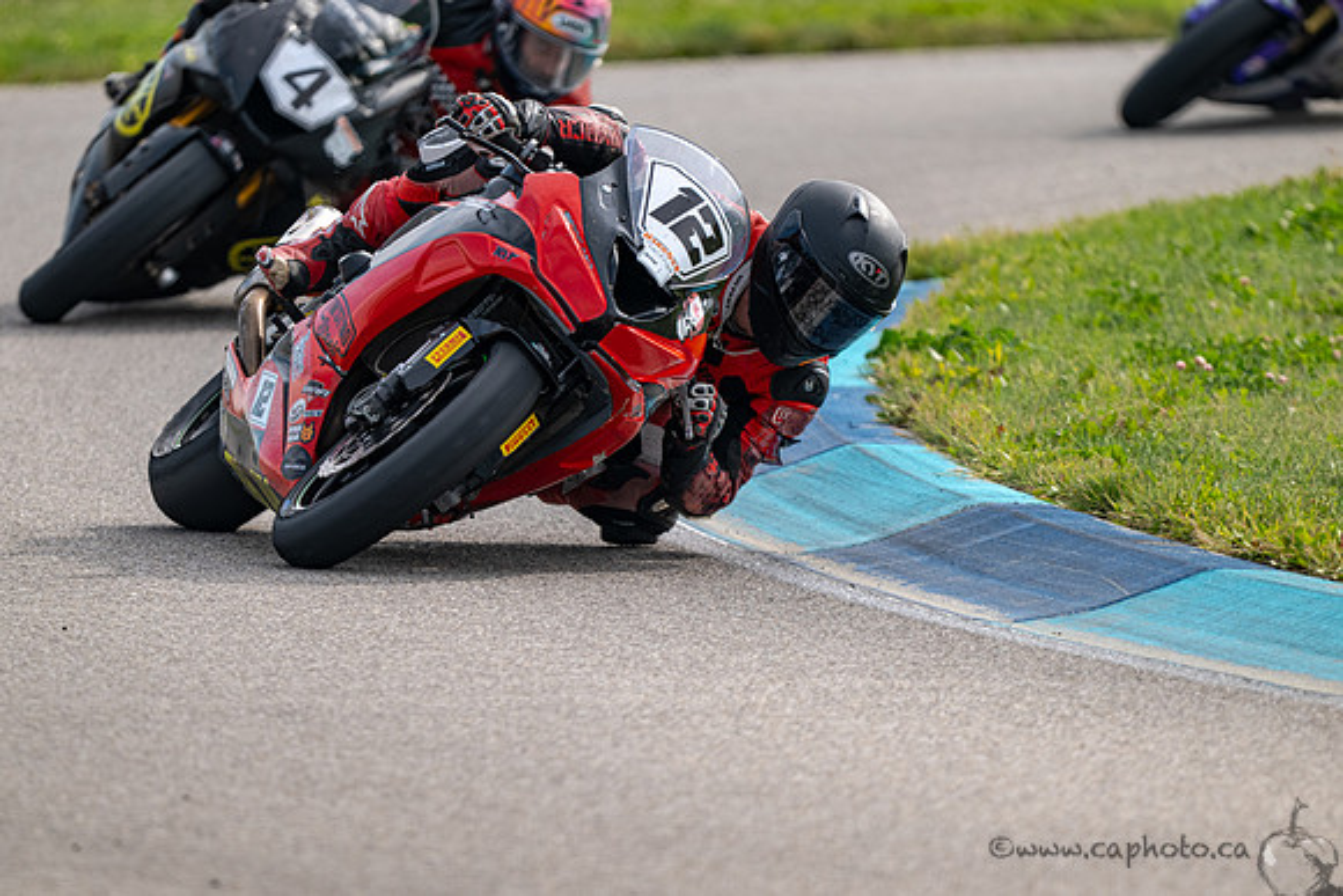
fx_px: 24624
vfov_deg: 2.1
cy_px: 493
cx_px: 604
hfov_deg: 3.1
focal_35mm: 660
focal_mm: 600
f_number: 6.3
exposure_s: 1/1250
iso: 400
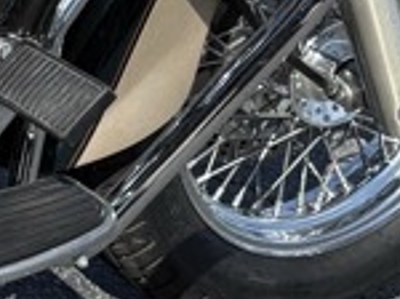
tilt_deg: -27.4
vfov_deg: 9.0
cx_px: -627
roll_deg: -6.3
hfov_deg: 10.2
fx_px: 1892
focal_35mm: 164
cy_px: -16
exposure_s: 1/3425
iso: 80
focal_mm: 6.76
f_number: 1.78
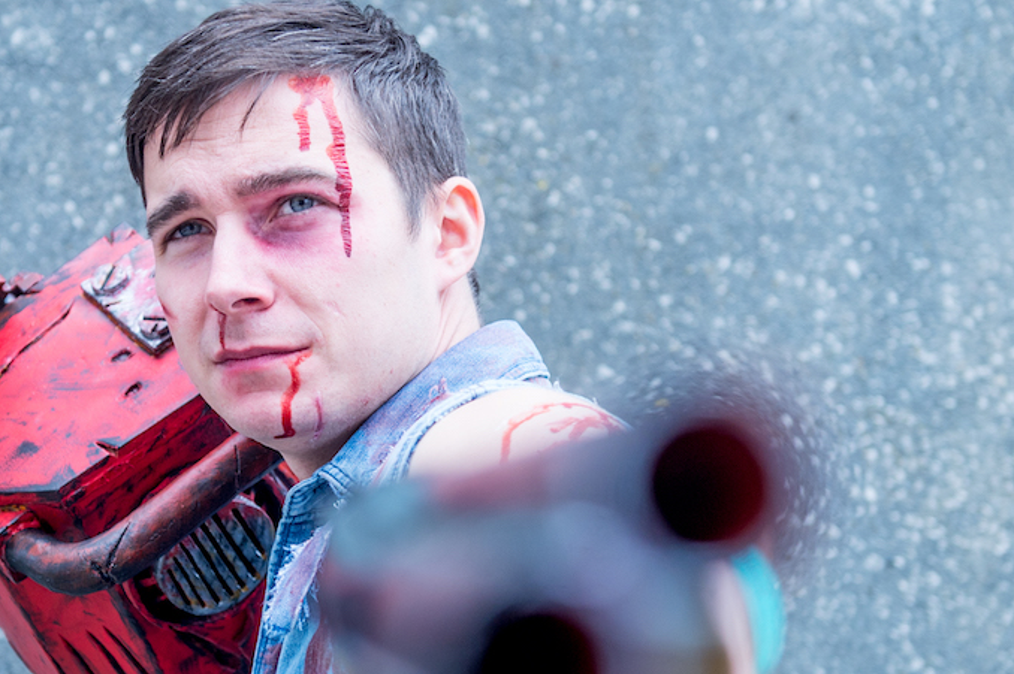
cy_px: 413
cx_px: 136
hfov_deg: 23.4
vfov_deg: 16.0
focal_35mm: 85
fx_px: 2392
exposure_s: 1/500
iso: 400
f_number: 3.5
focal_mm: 48
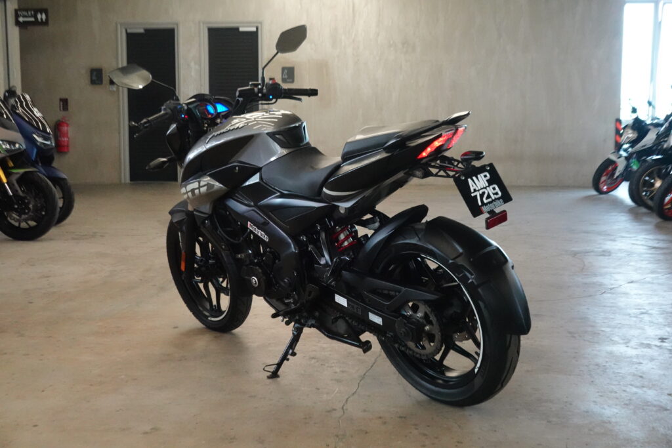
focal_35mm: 49
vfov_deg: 27.5
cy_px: 224
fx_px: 915
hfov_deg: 40.3
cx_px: 336
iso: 3200
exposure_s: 1/200
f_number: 4
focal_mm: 17.45
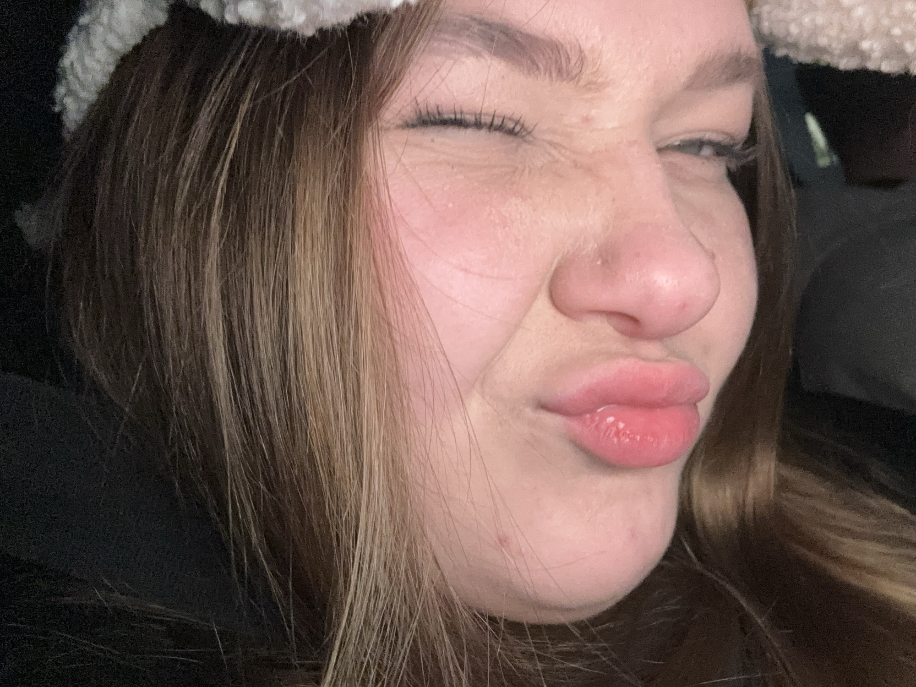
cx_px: 458
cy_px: 344
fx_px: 794
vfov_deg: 46.8
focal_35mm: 30
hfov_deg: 60.0
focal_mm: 2.69
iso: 160
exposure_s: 1/50
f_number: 1.9
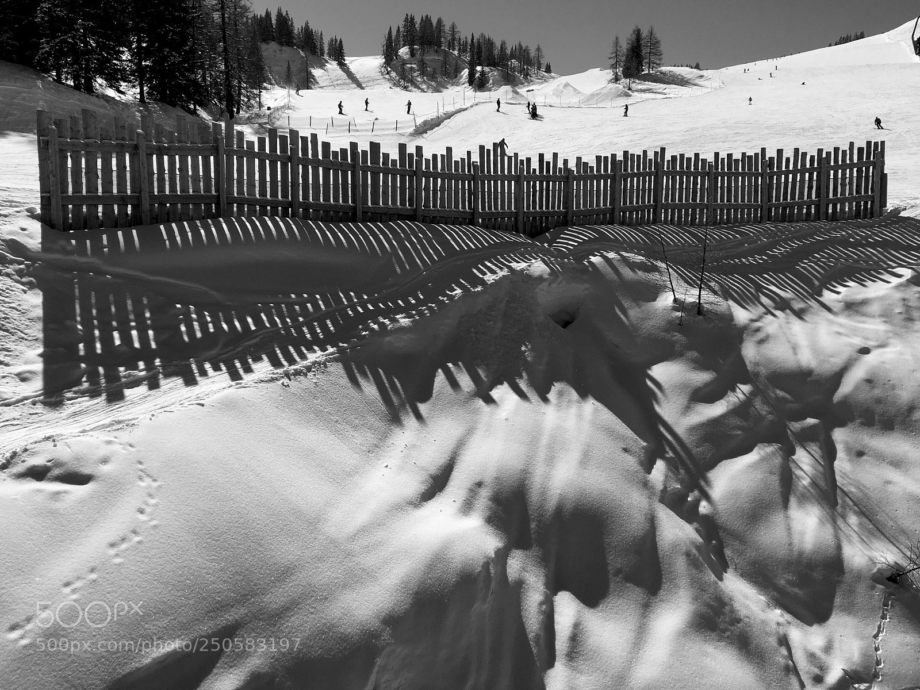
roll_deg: -1.0
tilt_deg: -7.3
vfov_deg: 48.2
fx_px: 771
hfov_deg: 61.7
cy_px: 345
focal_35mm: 29
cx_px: 460
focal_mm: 4.15
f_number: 2.2
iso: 25
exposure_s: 1/4525
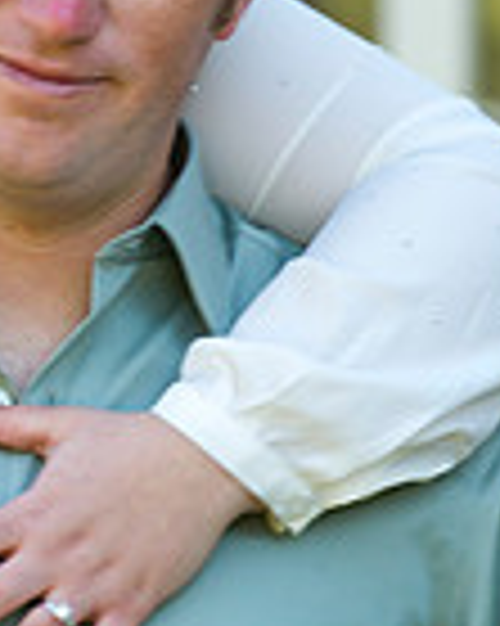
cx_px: -133
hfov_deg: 2.9
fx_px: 9870
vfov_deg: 3.6
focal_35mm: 533
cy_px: 194
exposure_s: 1/125
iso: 400
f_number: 5.6
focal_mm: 175
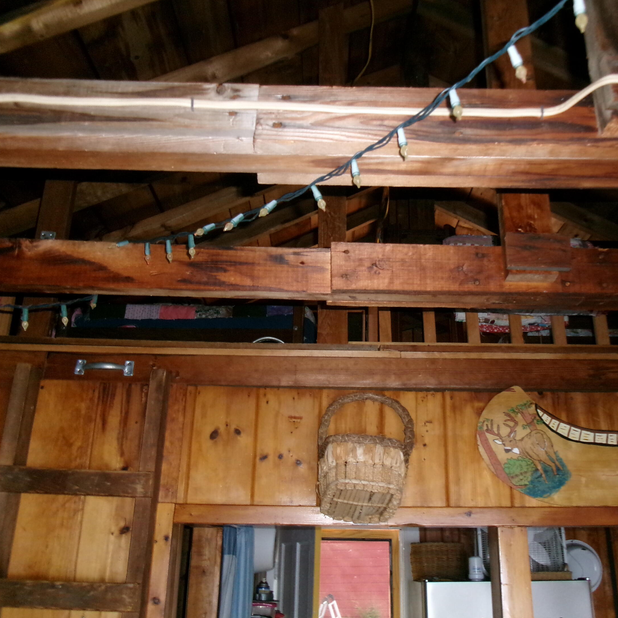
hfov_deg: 48.3
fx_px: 687
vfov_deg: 48.5
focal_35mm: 34
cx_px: 353
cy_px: 309
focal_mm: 5.1
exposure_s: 1/34
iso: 400
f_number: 3.9
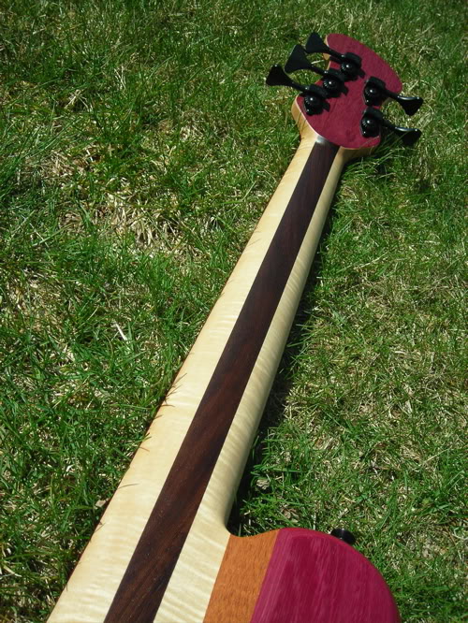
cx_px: 234
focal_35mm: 47
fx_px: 847
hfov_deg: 30.9
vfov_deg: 40.4
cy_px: 312
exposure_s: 1/208
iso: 50
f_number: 6.9
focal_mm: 7.8
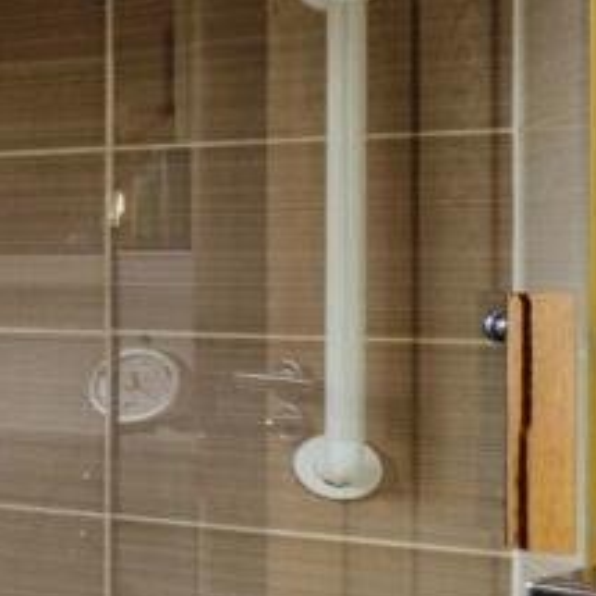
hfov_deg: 15.6
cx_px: -807
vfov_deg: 29.1
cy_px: 306
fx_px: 1149
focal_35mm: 59
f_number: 7.1
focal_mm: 7
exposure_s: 1/160
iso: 400
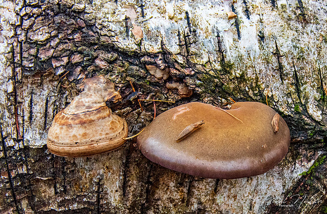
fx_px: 828
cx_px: 240
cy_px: 160
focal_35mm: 92
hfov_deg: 22.2
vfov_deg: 14.7
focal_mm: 62
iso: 2500
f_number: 13
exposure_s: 1/160
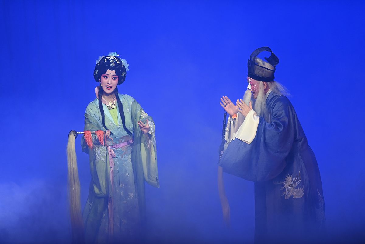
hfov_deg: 6.9
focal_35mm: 300
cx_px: 182
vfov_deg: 4.6
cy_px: 122
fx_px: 3041
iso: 1000
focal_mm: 300
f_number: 2.8
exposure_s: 1/400
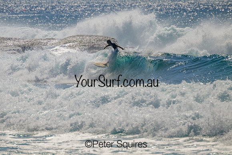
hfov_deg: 2.1
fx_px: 6356
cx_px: 91
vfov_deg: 1.4
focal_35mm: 986
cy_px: 60
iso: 220
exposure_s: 1/2000
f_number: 11
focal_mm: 800
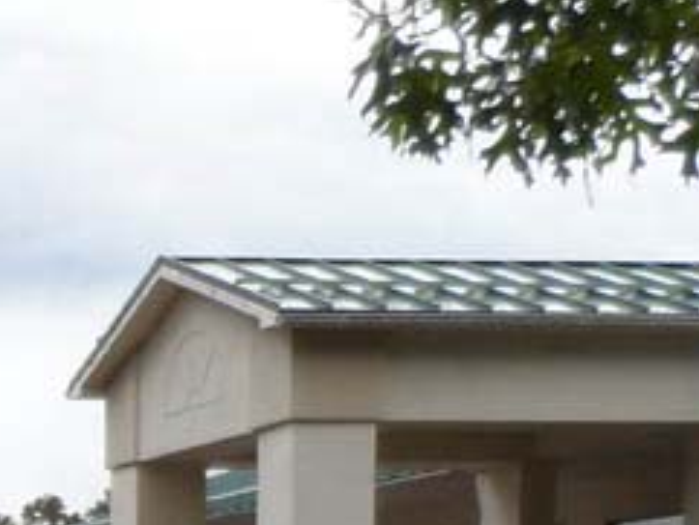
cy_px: 911
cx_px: -421
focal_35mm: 102
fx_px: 2061
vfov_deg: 13.2
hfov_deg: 17.0
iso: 80
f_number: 3.2
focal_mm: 4
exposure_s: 1/250
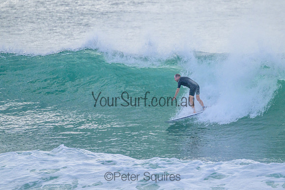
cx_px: 165
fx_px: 7333
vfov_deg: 1.5
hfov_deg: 2.2
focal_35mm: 926
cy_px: 80
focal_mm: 800
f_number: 11
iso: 1400
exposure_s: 1/2000
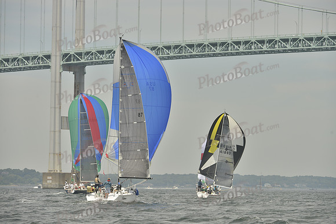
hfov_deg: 9.4
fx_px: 2054
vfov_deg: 6.2
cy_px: 112
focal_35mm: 220
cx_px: 168
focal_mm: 220
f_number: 8
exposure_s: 1/1250
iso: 280
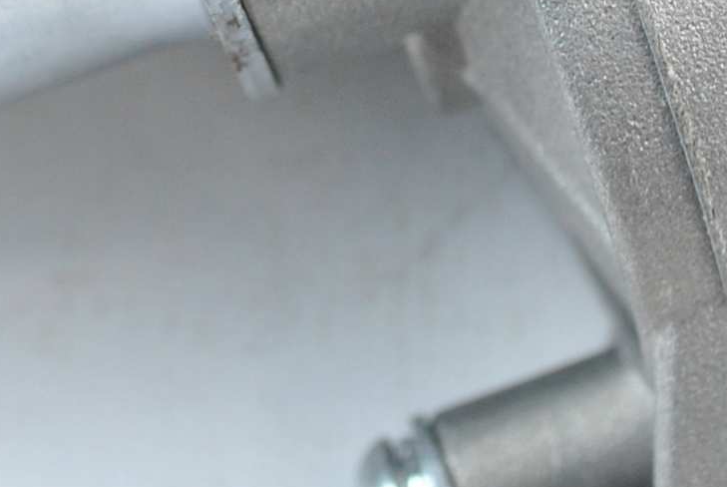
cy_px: -145
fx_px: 3478
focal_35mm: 172
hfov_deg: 11.9
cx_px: 133
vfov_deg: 7.9
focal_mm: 22
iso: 200
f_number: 5
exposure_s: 1/25
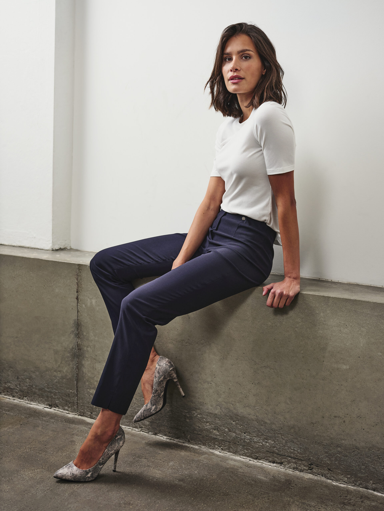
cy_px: 256
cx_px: 192
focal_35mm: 50
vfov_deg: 38.2
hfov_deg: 29.1
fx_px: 740
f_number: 4.5
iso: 800
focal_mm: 63
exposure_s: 1/160
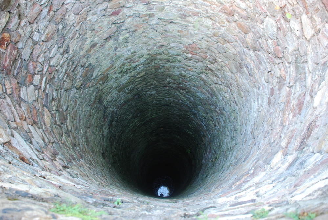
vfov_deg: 48.1
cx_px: 164
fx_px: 246
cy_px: 110
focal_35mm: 27
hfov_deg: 67.3
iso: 400
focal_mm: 18
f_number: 3.5
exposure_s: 1/6
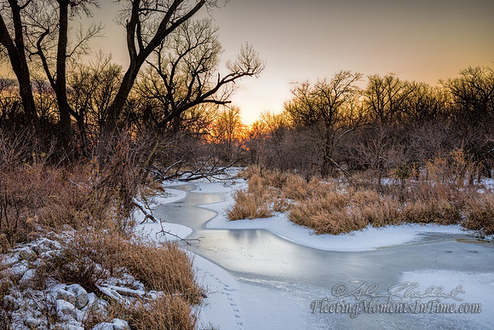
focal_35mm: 35
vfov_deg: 37.9
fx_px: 480
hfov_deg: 54.4
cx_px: 247
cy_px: 165
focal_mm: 35
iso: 100
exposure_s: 1/2
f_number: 16
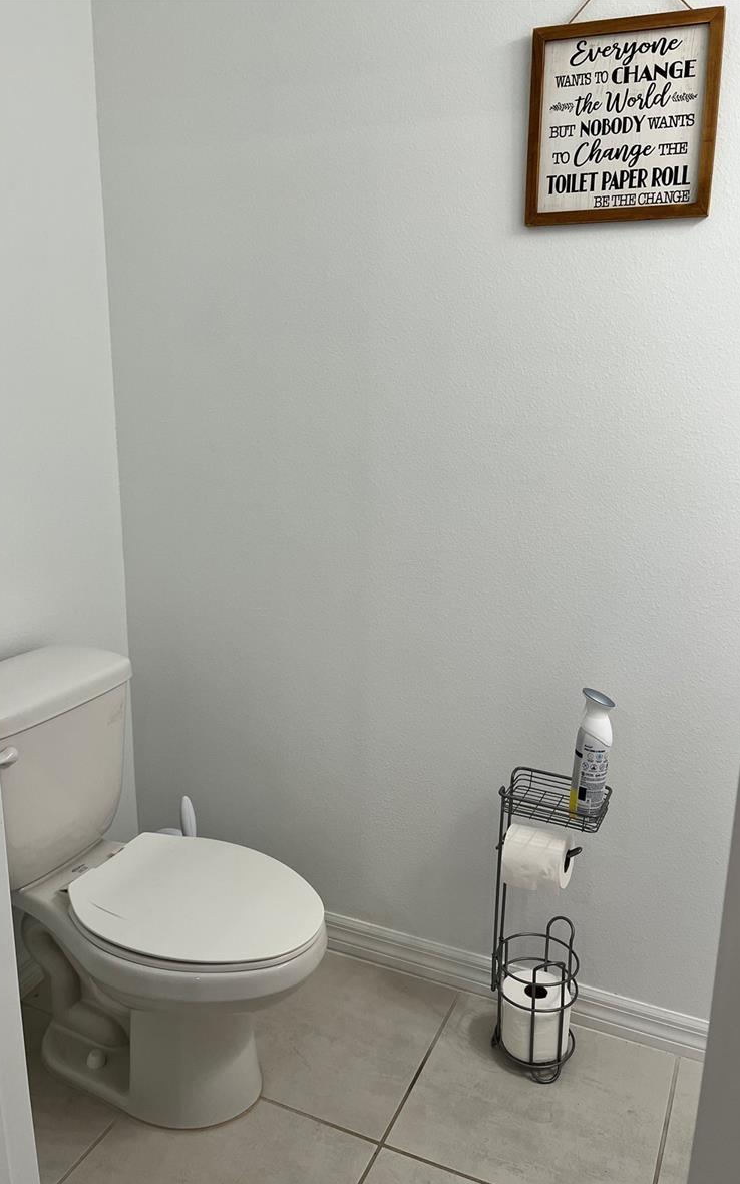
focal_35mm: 28
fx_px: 904
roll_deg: -0.1
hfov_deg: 44.5
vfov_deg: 66.5
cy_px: 600
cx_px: 363
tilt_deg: -16.1
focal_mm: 5.1
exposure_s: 1/120
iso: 64
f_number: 1.6
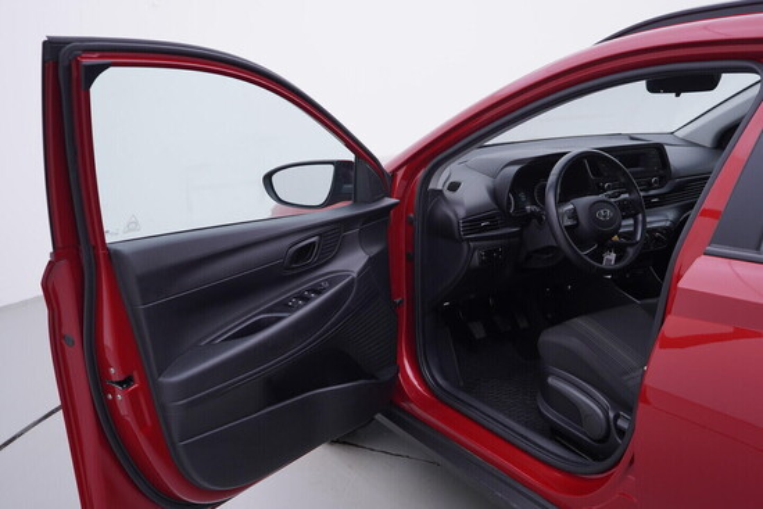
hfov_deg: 53.1
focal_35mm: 36
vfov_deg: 36.9
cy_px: 254
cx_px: 382
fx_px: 763
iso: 125
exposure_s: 1/60
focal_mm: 24
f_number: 3.5
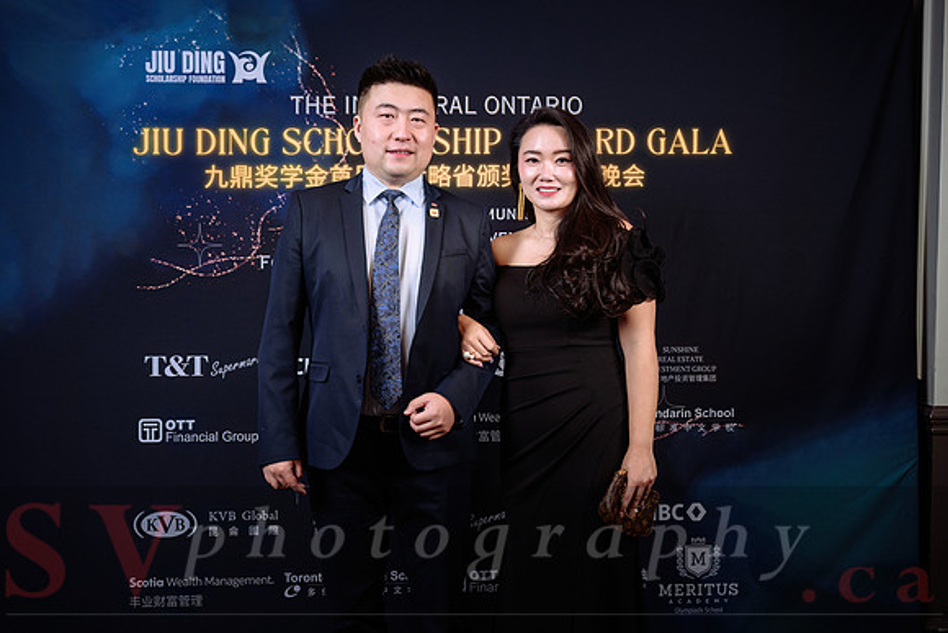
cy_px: 316
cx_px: 474
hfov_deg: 60.3
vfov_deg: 42.3
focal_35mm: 31
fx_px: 816
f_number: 5
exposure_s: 1/125
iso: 500
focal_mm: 31
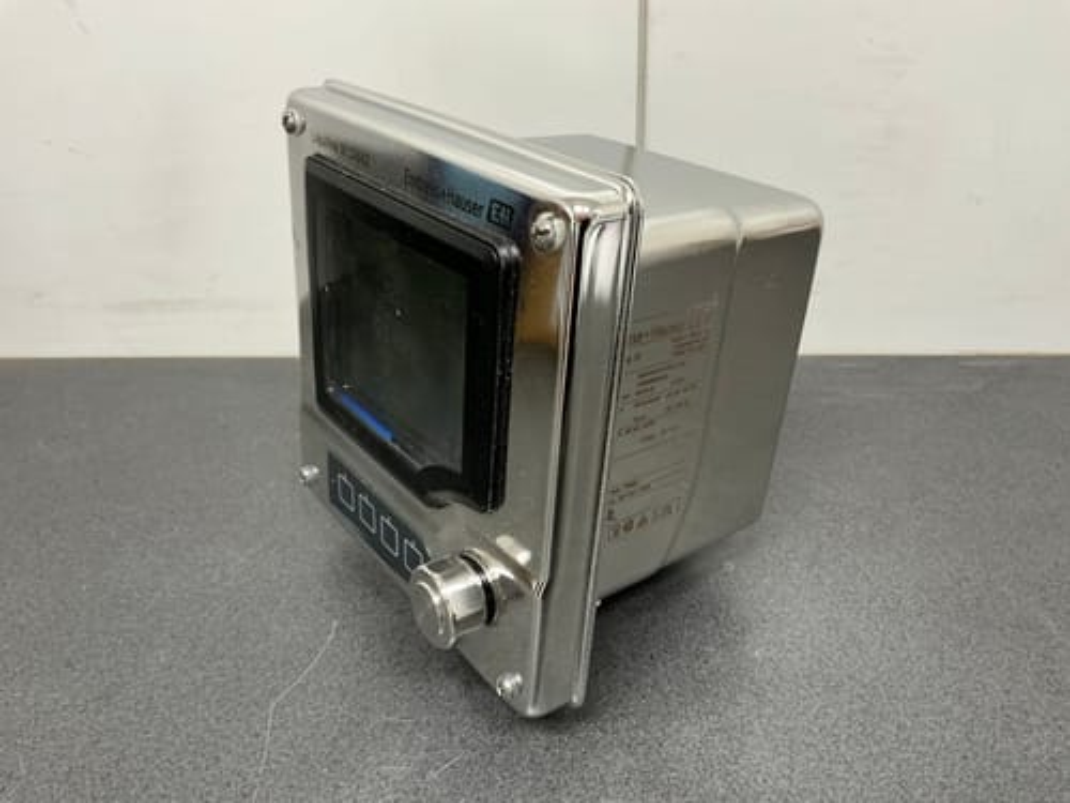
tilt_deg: -30.7
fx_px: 865
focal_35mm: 28
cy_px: 402
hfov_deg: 63.4
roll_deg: +2.3
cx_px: 535
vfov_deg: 49.7
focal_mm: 3
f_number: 1.8
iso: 80
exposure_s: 1/50
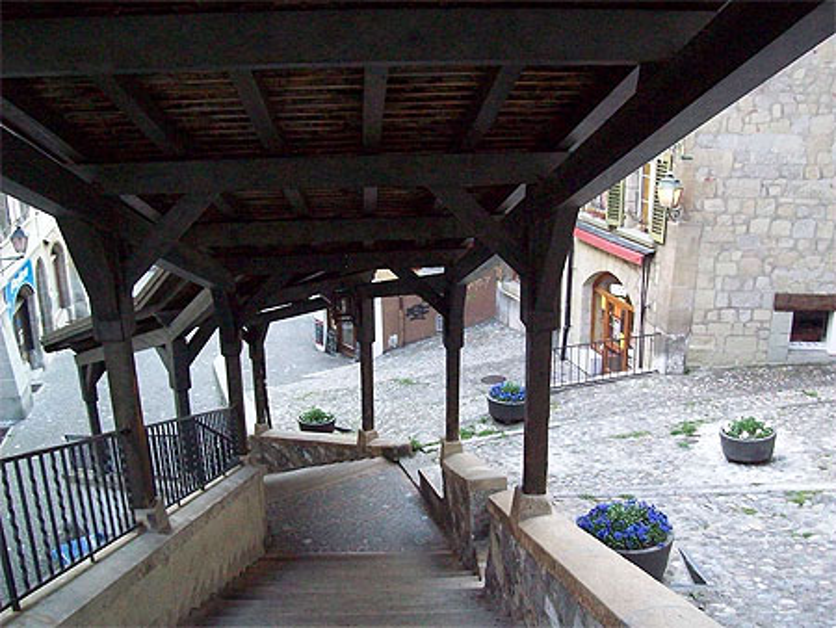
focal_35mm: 36
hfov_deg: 51.3
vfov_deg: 39.7
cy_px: 314
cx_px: 418
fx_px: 870
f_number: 2.7
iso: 414
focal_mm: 6
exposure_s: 1/128
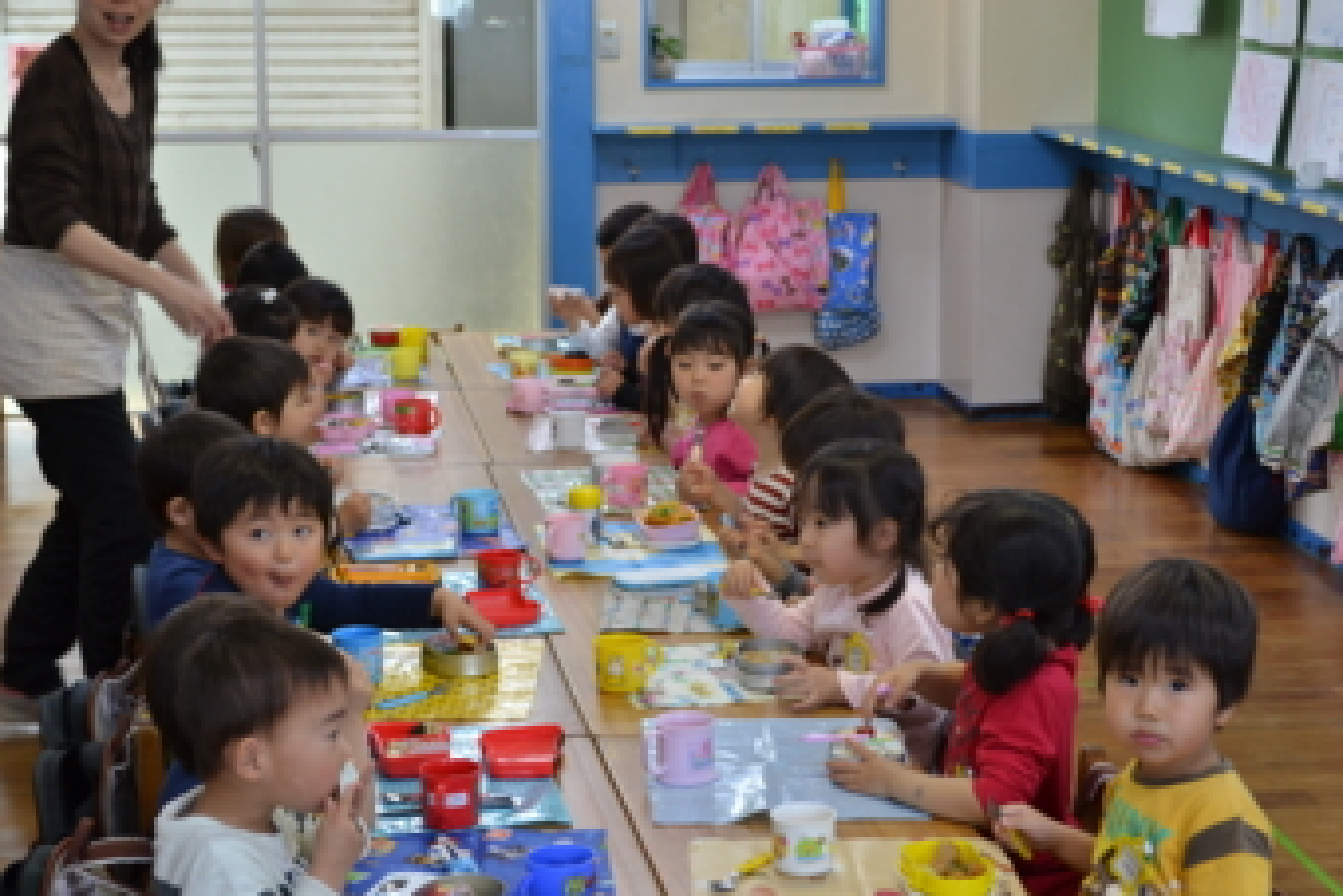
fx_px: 2500
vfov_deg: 20.3
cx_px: 735
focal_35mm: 67
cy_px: 511
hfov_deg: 30.0
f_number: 5
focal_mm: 38
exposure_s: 1/40
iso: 400
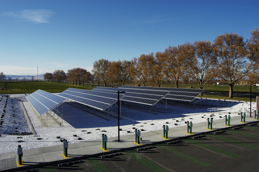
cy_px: 86
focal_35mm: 30
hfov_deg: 62.0
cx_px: 130
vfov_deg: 43.5
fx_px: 216
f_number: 9
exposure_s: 1/320
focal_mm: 20
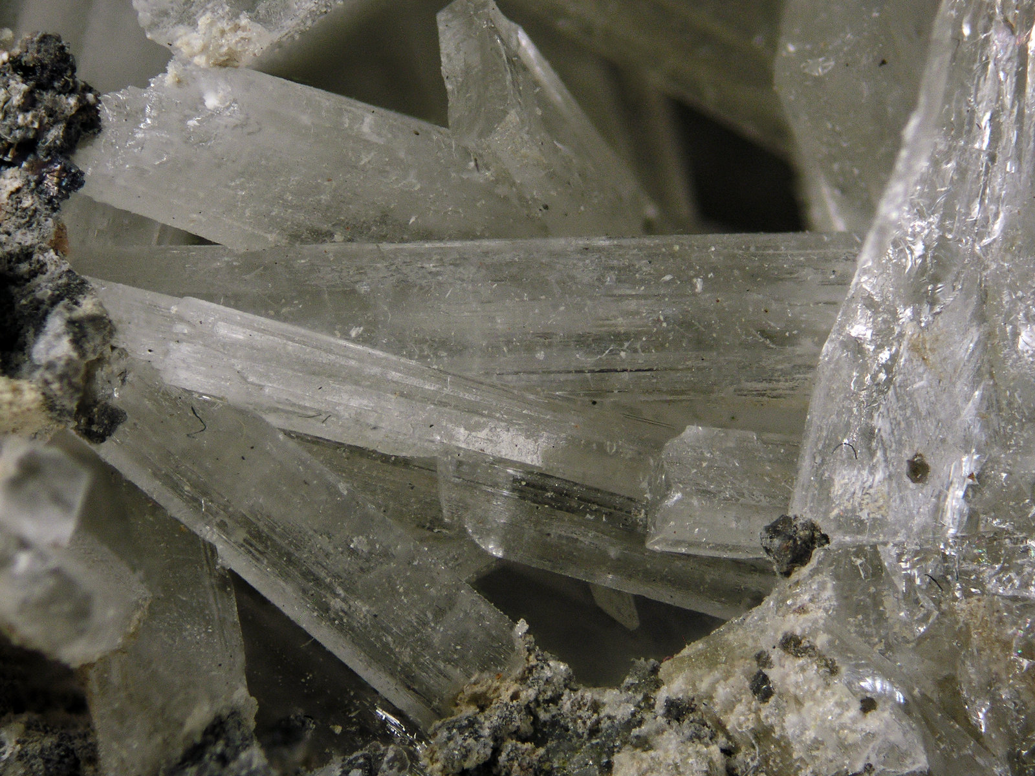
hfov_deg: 36.8
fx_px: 1555
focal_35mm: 52
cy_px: 388
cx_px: 518
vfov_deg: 28.0
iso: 100
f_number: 3.7
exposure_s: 1/8
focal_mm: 13.2
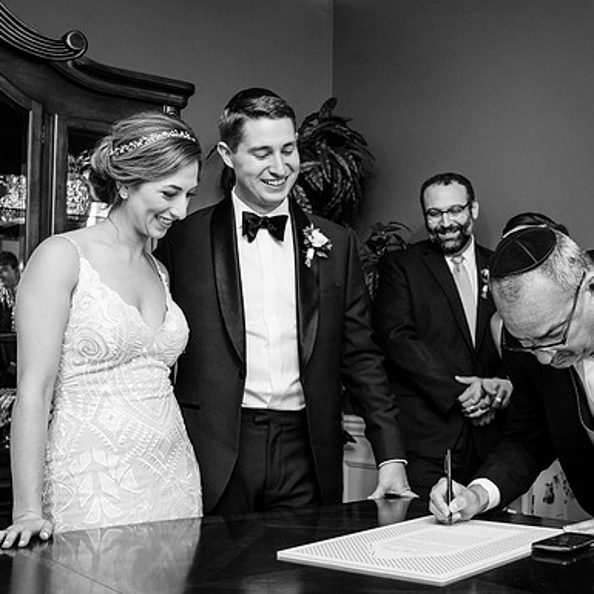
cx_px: 385
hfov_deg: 33.8
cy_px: 312
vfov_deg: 34.0
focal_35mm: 50
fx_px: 971
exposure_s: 1/200
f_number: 5.6
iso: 1600
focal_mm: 35
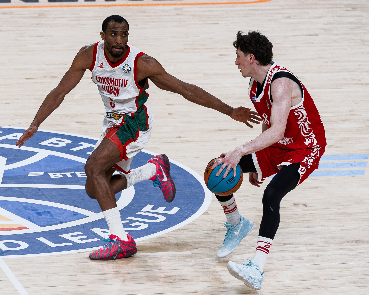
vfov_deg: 4.6
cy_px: 152
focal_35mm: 340
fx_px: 3714
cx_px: 136
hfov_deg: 5.7
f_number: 4
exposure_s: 1/1000
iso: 1000
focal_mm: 200
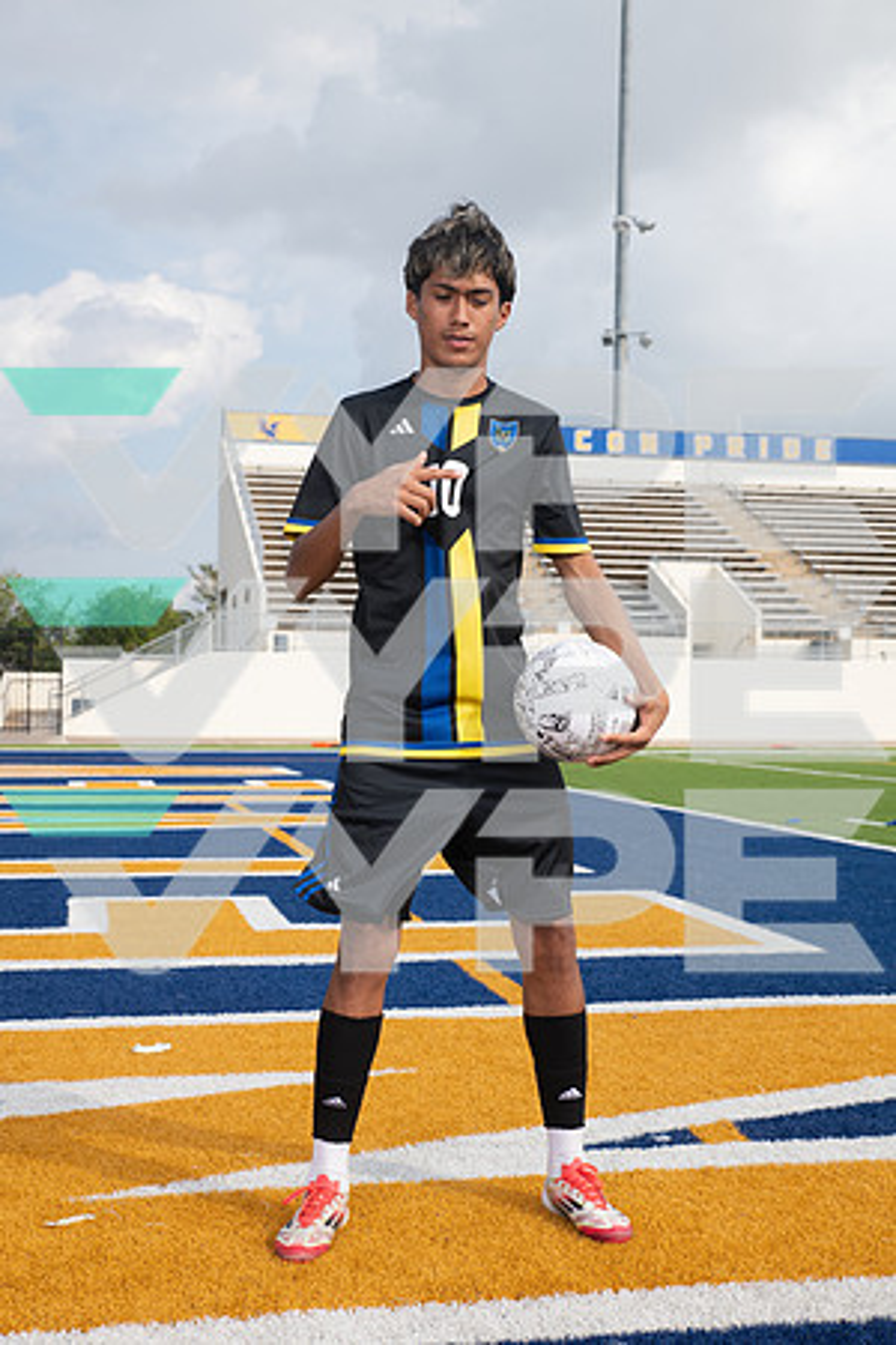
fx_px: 1792
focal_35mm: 48
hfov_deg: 28.1
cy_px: 672
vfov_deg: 41.1
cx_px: 448
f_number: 7.1
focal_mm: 48
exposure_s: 1/400
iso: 100
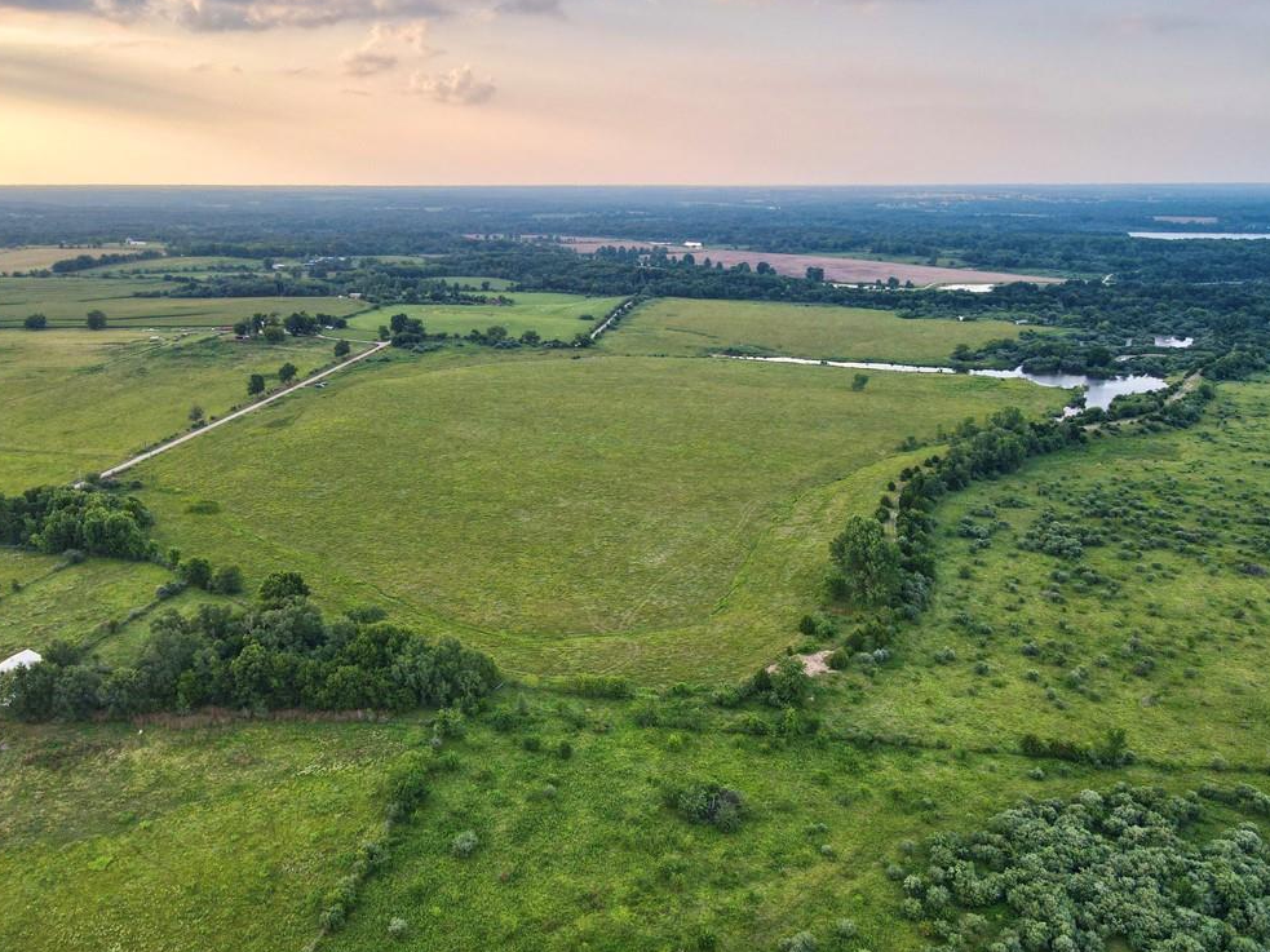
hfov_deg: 69.4
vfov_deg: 54.9
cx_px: 625
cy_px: 481
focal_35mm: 25
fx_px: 917
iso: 100
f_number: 2.8
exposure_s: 1/160
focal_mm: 4.5
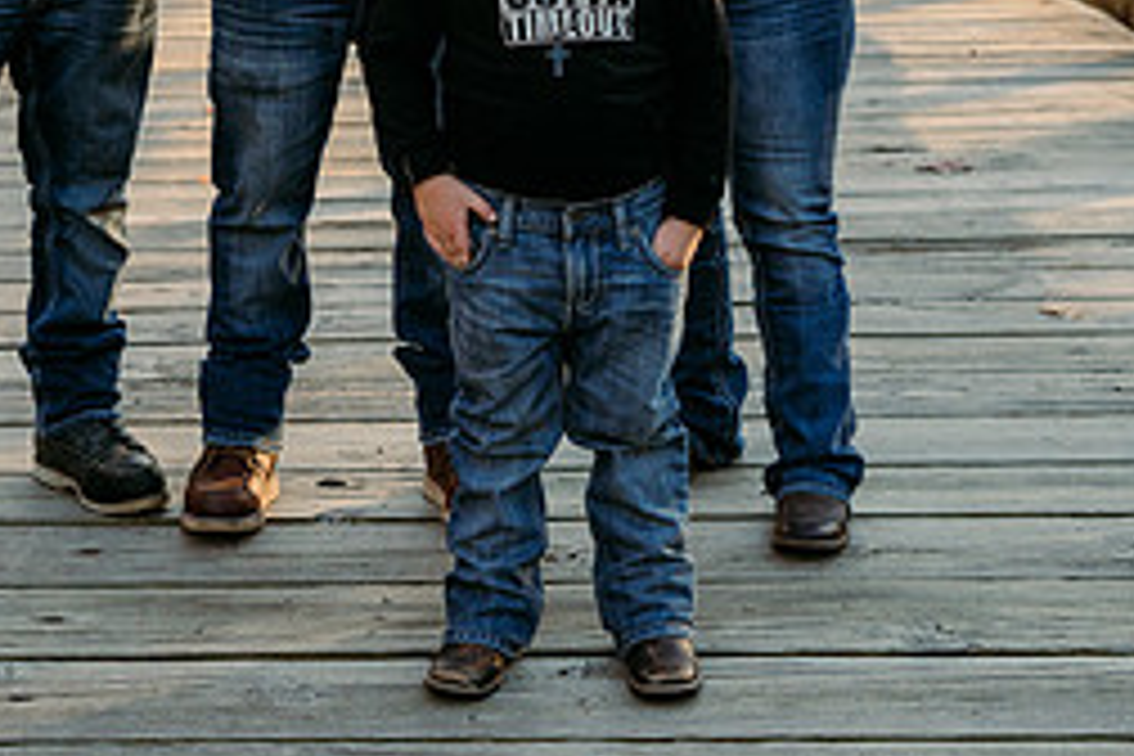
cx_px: 324
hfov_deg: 24.3
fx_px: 2614
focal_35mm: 83
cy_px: -70
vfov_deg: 16.0
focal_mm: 36
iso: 500
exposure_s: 1/1250
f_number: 2.8
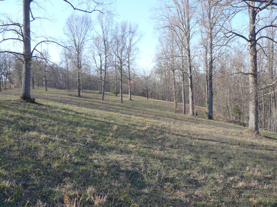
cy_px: 104
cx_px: 138
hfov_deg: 51.4
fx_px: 288
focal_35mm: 36
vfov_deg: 39.7
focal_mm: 6
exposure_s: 1/400
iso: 100
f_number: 2.8
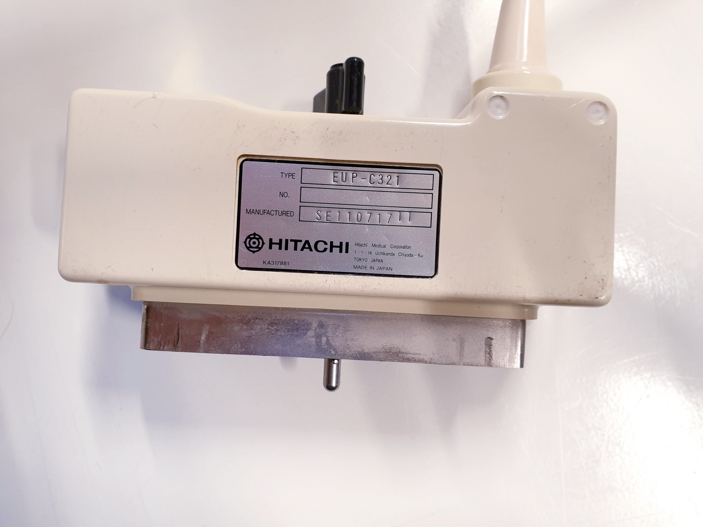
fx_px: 528
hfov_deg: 67.3
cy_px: 264
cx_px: 352
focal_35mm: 26
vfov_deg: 53.1
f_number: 2.4
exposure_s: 1/50
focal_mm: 4.3
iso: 160
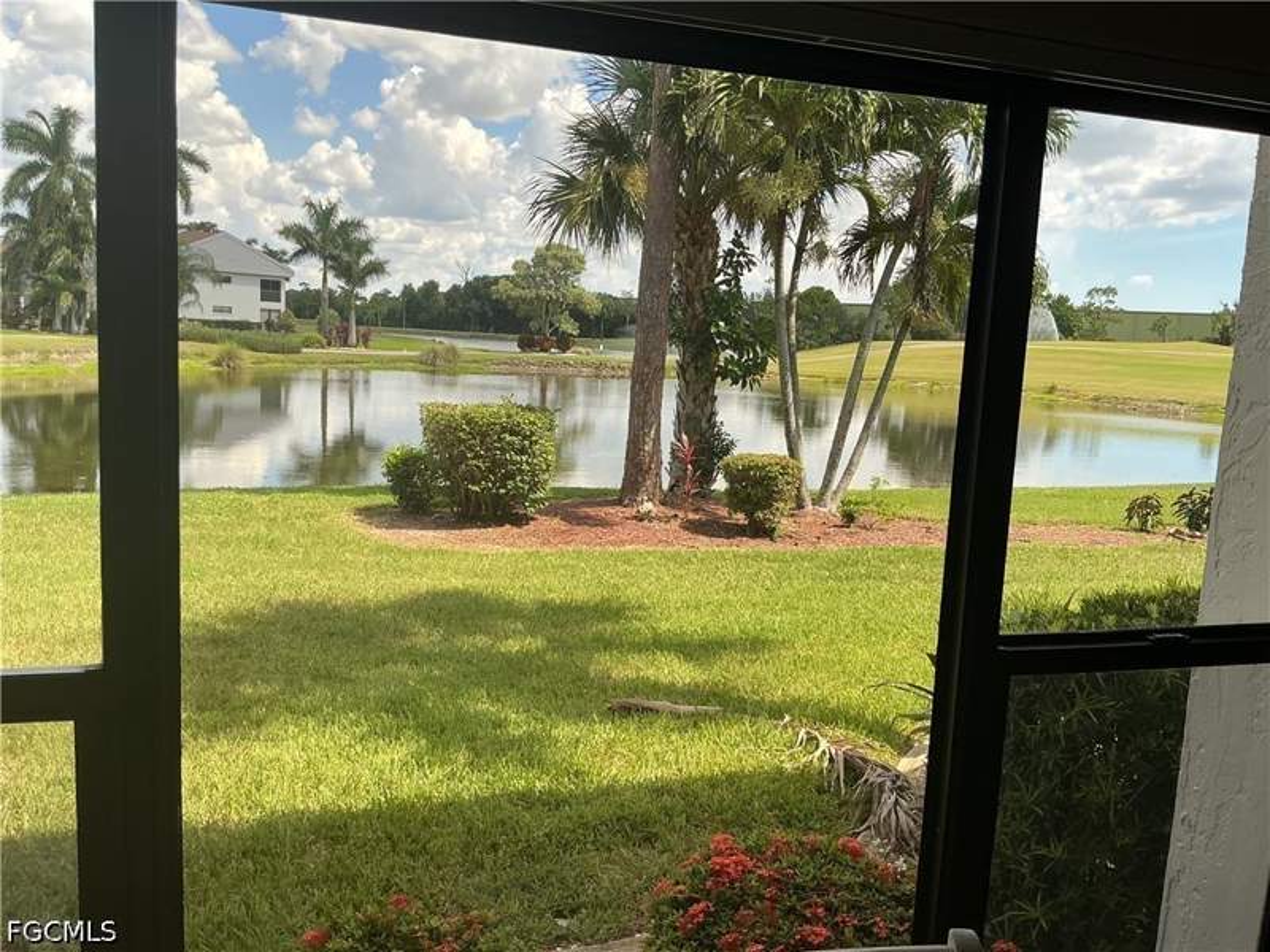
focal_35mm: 29
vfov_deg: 48.2
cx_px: 635
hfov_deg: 61.7
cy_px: 476
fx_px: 1064
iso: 25
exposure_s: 1/540
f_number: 1.8
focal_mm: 3
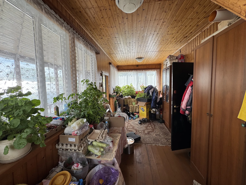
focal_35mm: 14
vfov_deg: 85.7
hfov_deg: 102.1
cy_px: 92
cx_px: 123
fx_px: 99
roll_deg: +0.8
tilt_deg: -4.0
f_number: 2.2
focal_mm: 2.22
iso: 40
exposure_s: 1/123
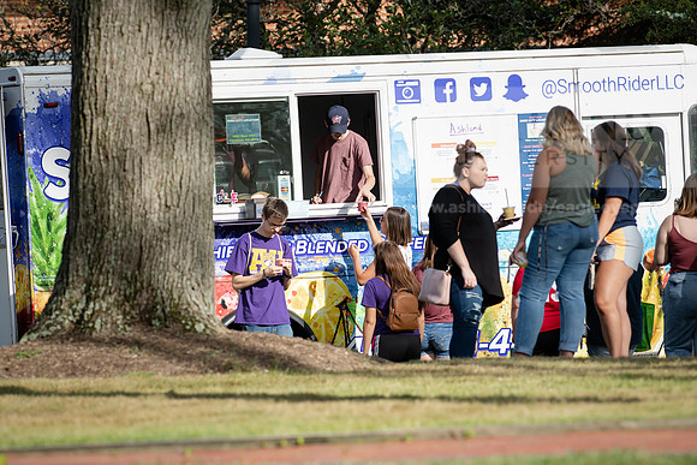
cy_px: 232
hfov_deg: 6.9
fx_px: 5809
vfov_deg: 4.6
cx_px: 348
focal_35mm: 300
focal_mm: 300
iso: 200
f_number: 5.6
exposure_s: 1/500
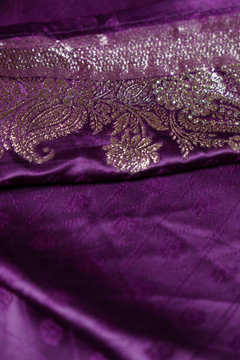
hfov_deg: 9.9
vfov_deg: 14.8
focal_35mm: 139
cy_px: 149
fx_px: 1390
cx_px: 104
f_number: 4
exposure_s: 1/100
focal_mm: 105
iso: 1000
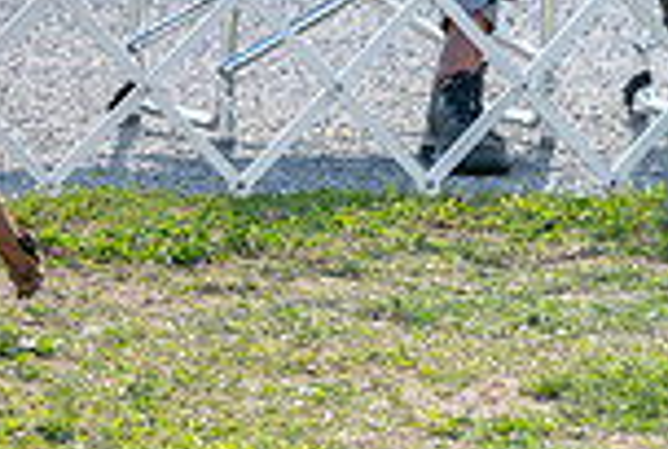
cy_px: -315
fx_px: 9761
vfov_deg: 2.6
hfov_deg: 3.9
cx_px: -598
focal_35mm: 525
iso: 640
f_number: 4.5
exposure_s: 1/1600
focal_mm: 138
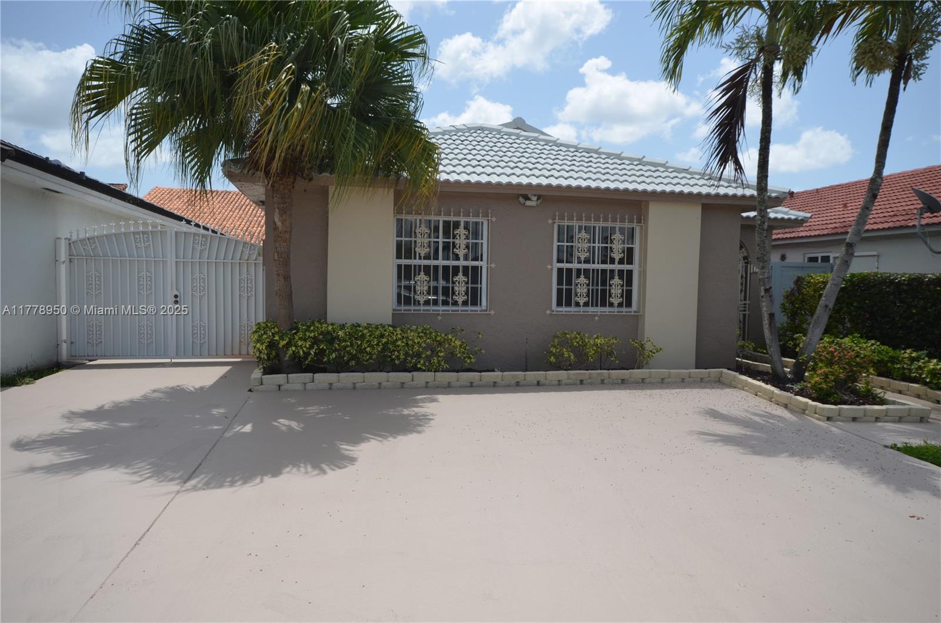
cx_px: 470
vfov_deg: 52.9
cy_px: 312
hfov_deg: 73.9
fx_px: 626
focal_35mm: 24
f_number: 9
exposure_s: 1/320
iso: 200
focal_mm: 16
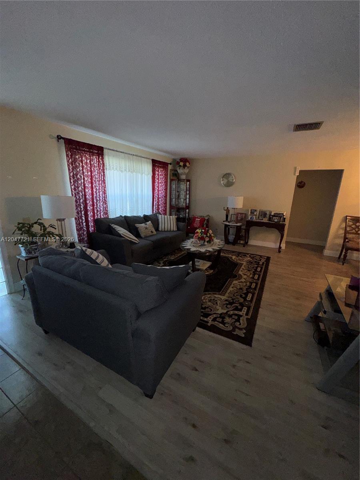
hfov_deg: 85.7
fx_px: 194
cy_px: 240
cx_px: 180
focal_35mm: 14
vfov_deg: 102.1
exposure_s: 1/122
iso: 80
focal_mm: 2.22
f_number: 2.2
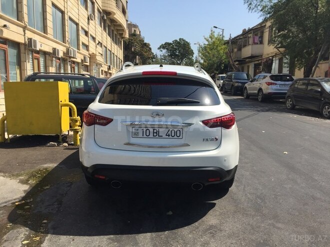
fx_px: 276
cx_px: 165
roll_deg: -2.2
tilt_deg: -6.9
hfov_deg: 61.7
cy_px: 124
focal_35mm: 29
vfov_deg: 48.2
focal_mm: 4.15
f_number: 2.2
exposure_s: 1/2083
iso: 32
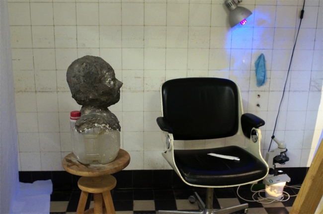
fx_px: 376
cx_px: 162
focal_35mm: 42
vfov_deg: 31.8
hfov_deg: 46.5
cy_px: 107
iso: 2000
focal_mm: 28
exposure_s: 1/60
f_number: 4.5
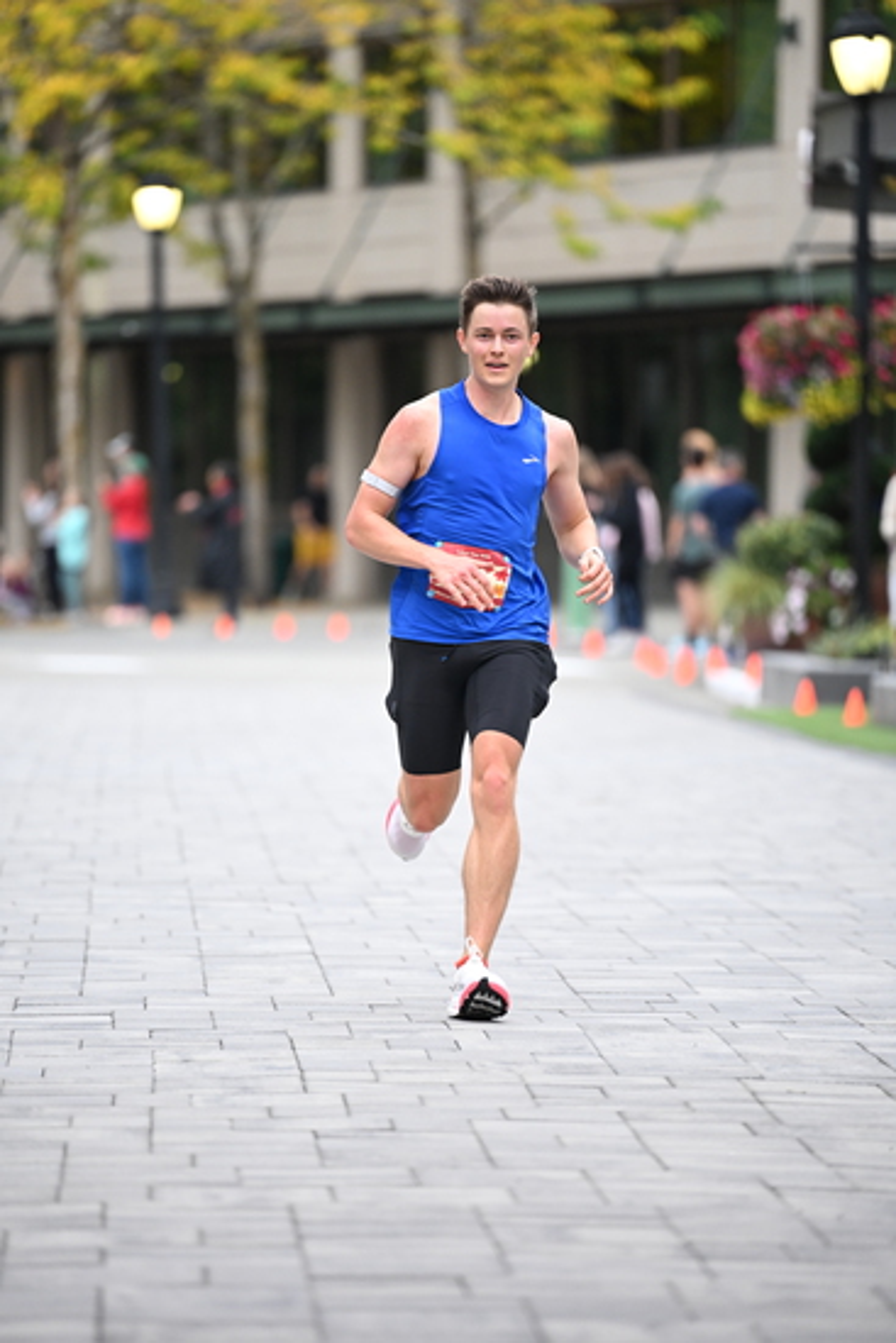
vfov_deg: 10.3
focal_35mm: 200
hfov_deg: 6.9
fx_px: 7461
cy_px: 672
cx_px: 448
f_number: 2.8
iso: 1600
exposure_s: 1/800
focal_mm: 200
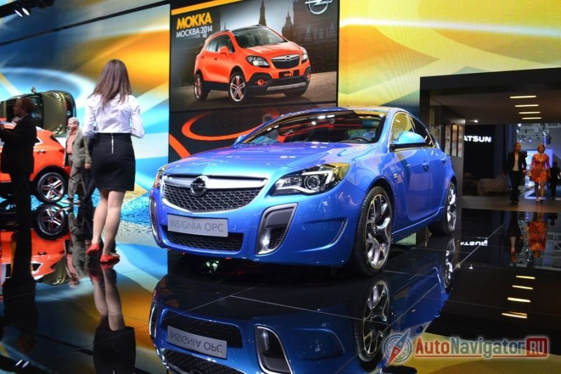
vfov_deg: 43.6
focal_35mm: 30
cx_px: 280
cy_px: 187
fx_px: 467
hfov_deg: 61.9
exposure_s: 1/60
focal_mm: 20
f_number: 3.8
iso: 400
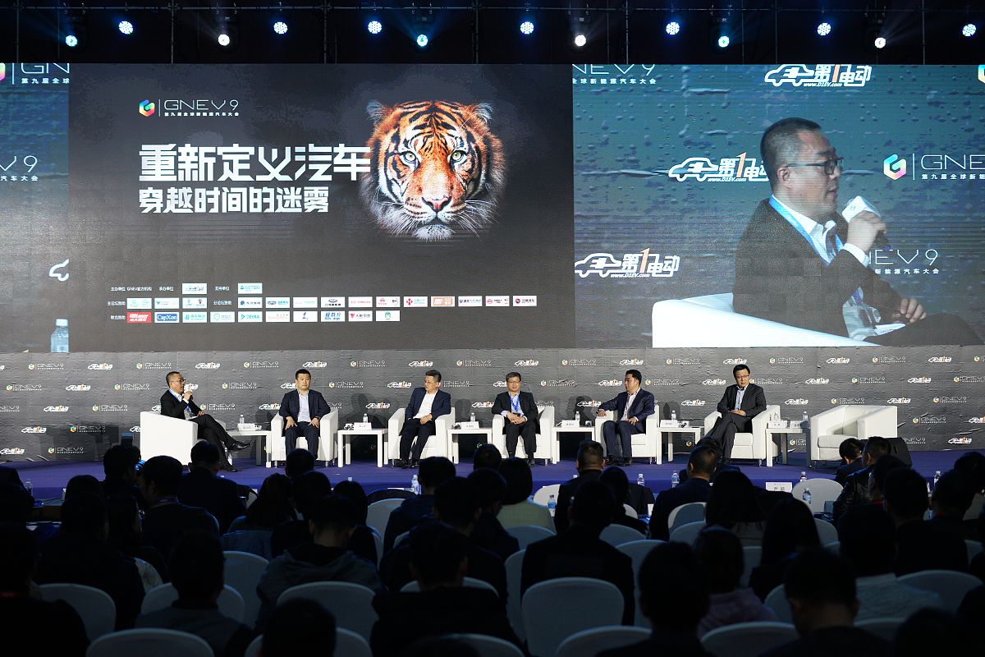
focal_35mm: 50
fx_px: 1368
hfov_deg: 39.6
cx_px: 492
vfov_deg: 27.0
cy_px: 328
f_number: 2.8
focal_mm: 50
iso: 1000
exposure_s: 1/200
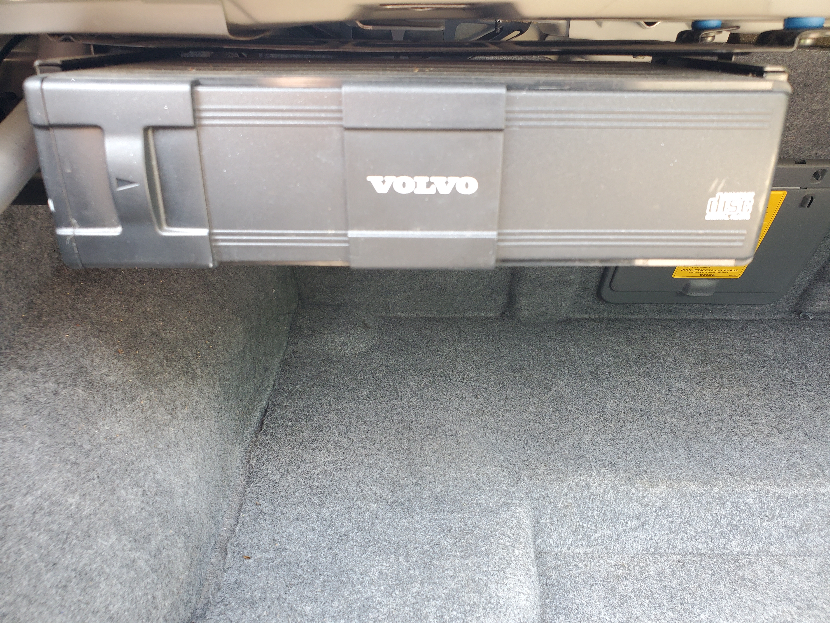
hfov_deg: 67.3
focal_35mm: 26
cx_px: 415
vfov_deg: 53.1
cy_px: 312
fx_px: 623
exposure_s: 1/60
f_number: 2.4
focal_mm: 4.3
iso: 200
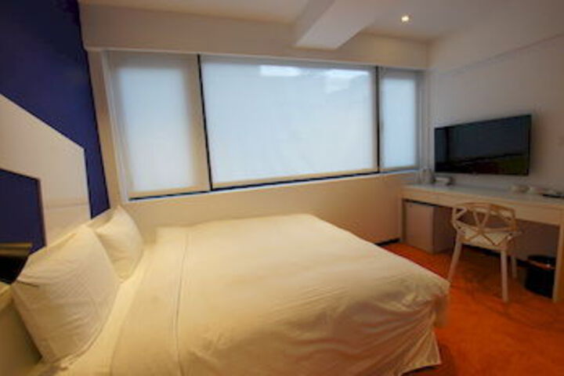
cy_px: 188
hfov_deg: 100.4
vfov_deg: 77.3
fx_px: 235
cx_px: 282
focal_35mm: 15
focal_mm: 10
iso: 400
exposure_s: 1/10
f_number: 10
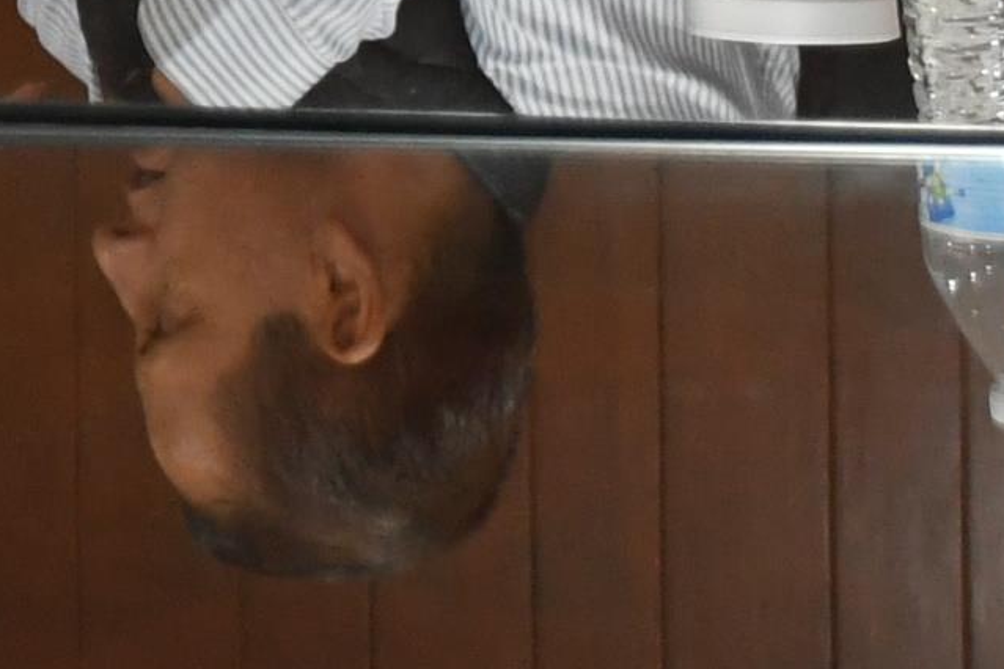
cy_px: -824
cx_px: -1329
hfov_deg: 7.6
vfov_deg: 5.2
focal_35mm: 255
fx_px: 7111
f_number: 3.8
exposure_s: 1/100
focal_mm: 26
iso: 1600
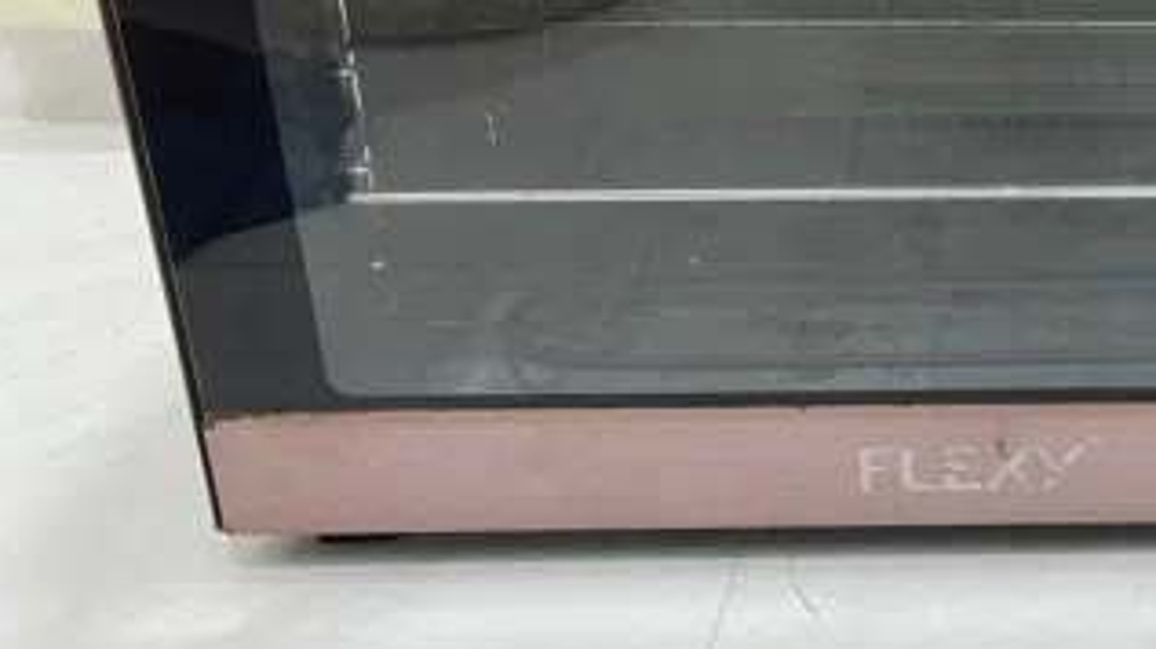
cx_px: 1156
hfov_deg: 34.4
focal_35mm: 55
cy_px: 58
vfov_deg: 21.3
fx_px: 1685
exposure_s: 1/50
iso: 320
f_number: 1.6
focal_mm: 5.1
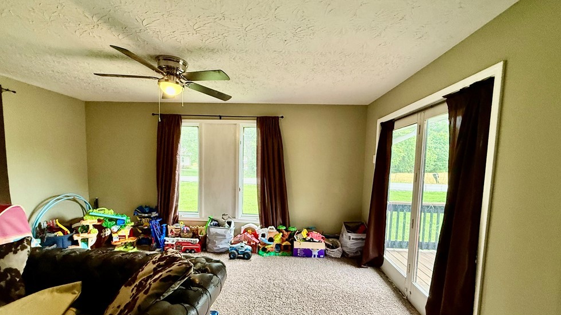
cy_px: 184
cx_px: 275
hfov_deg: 99.4
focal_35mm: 16
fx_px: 238
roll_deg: -1.8
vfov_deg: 66.6
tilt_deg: -1.5
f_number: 2.2
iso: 320
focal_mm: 2.22
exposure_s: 1/60
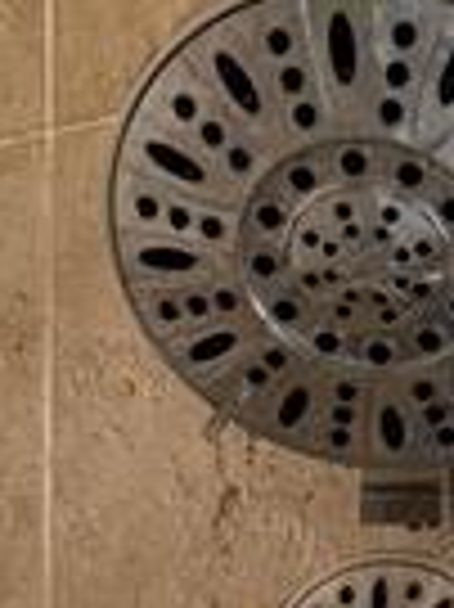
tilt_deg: -1.4
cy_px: 1549
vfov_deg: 11.4
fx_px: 2400
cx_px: 171
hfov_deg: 10.8
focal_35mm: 137
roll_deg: -1.7
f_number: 1.78
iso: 200
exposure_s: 1/60
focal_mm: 6.76
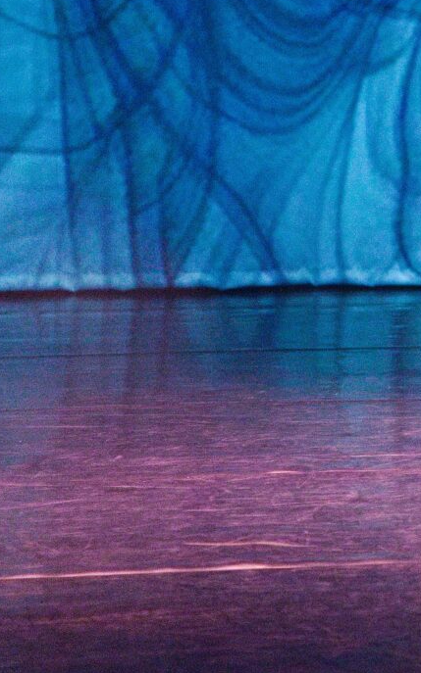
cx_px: 1169
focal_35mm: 285
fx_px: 5235
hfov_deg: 4.5
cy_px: -56
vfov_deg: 7.3
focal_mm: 75
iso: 4000
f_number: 2.8
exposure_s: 1/200
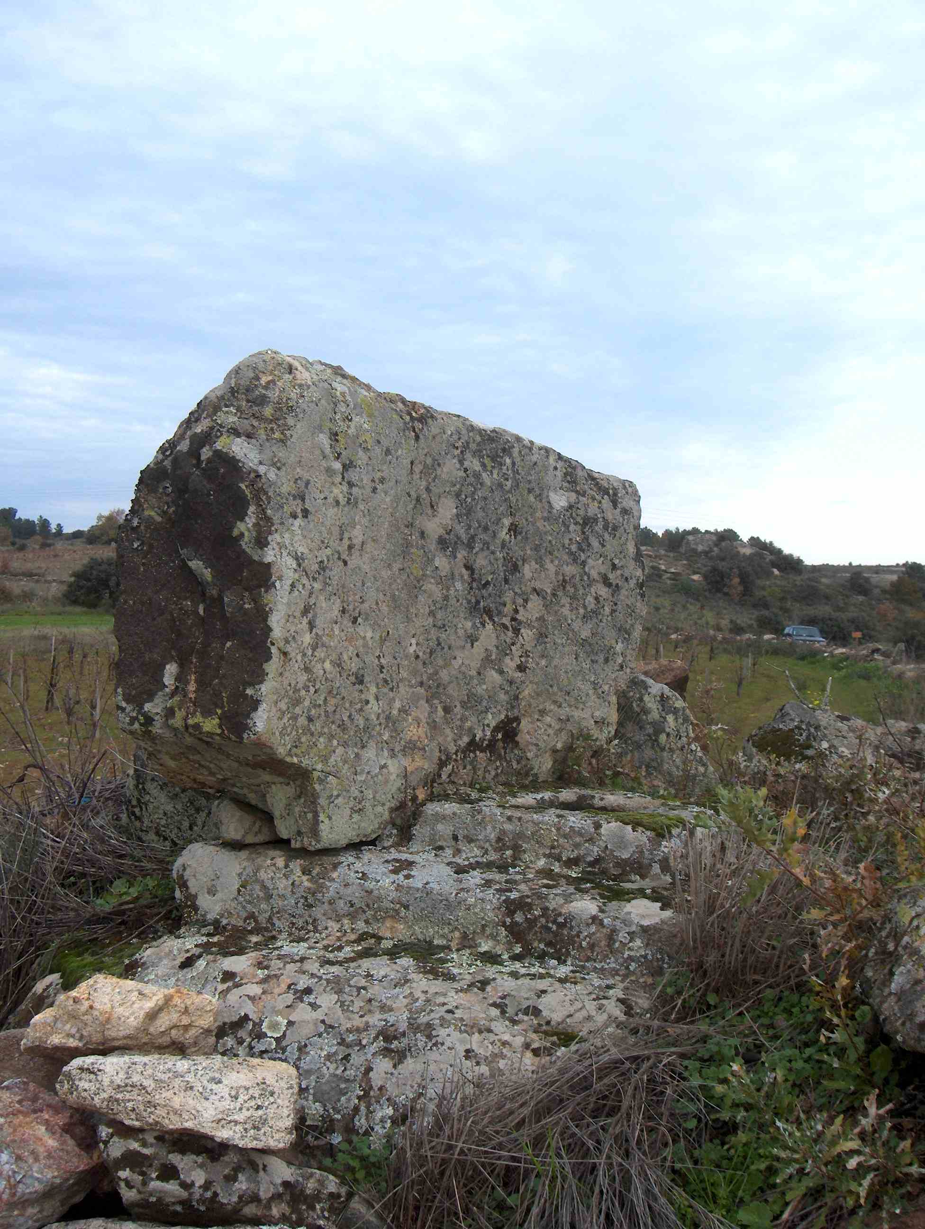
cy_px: 614
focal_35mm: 39
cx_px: 462
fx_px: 1386
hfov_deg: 36.9
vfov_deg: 47.8
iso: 100
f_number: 4.8
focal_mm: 8
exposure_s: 1/405
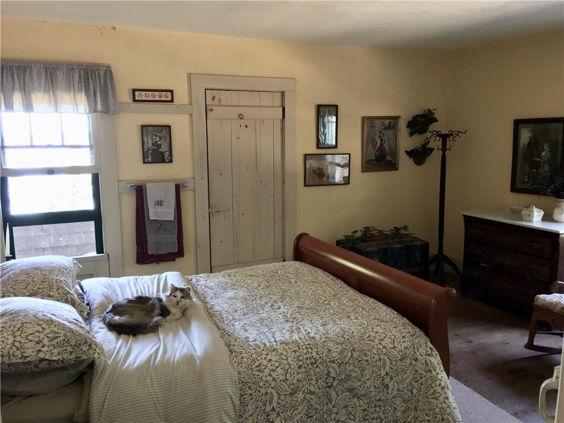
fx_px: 472
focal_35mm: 29
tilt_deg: -8.3
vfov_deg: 48.2
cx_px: 282
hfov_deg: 61.7
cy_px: 212
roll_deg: +0.6
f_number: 2.2
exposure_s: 1/24
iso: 200
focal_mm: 4.15
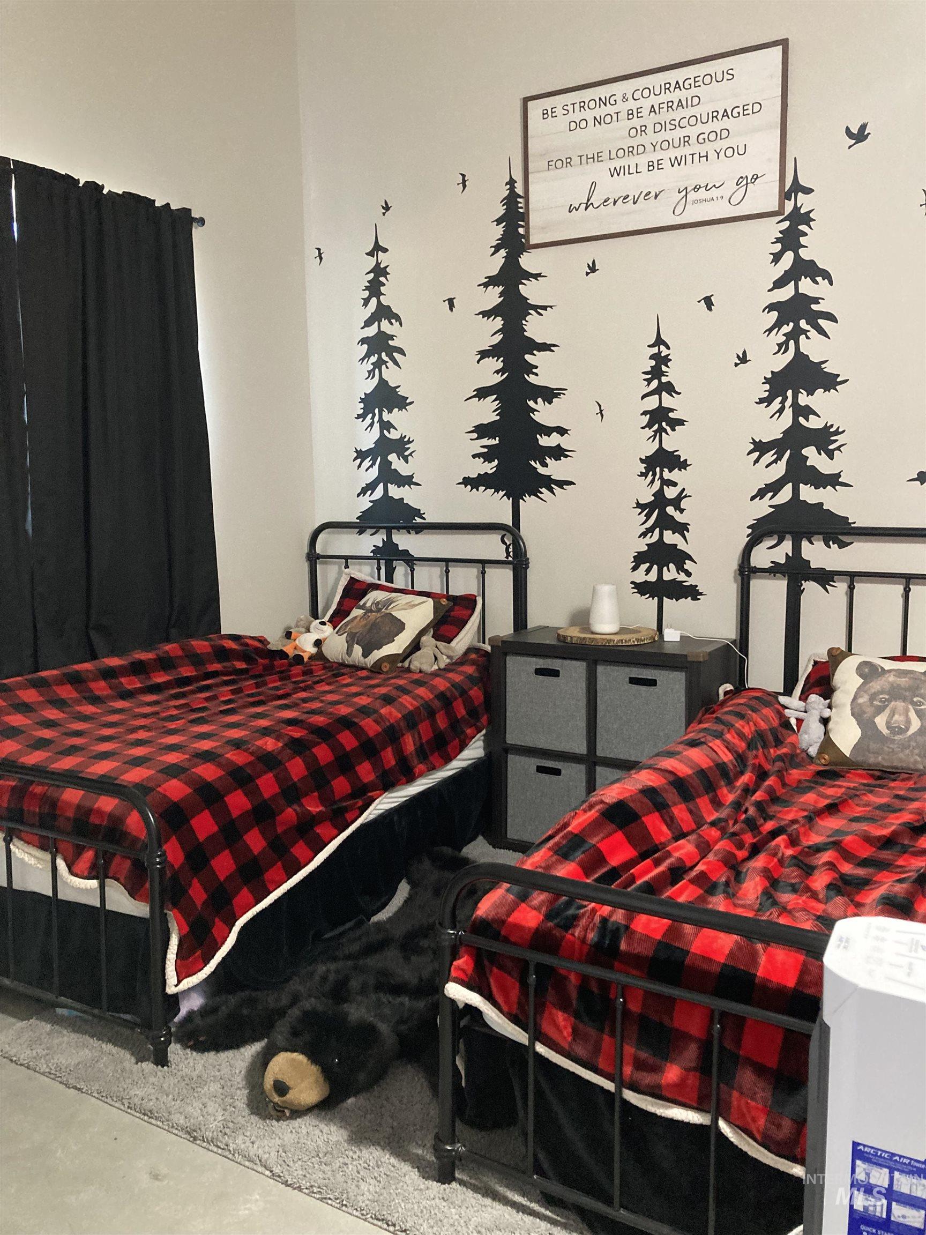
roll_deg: +0.1
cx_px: 463
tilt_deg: -6.1
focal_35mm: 28
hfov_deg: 49.7
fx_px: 999
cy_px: 618
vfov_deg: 63.4
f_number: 1.8
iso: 320
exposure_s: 1/30
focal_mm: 3.99
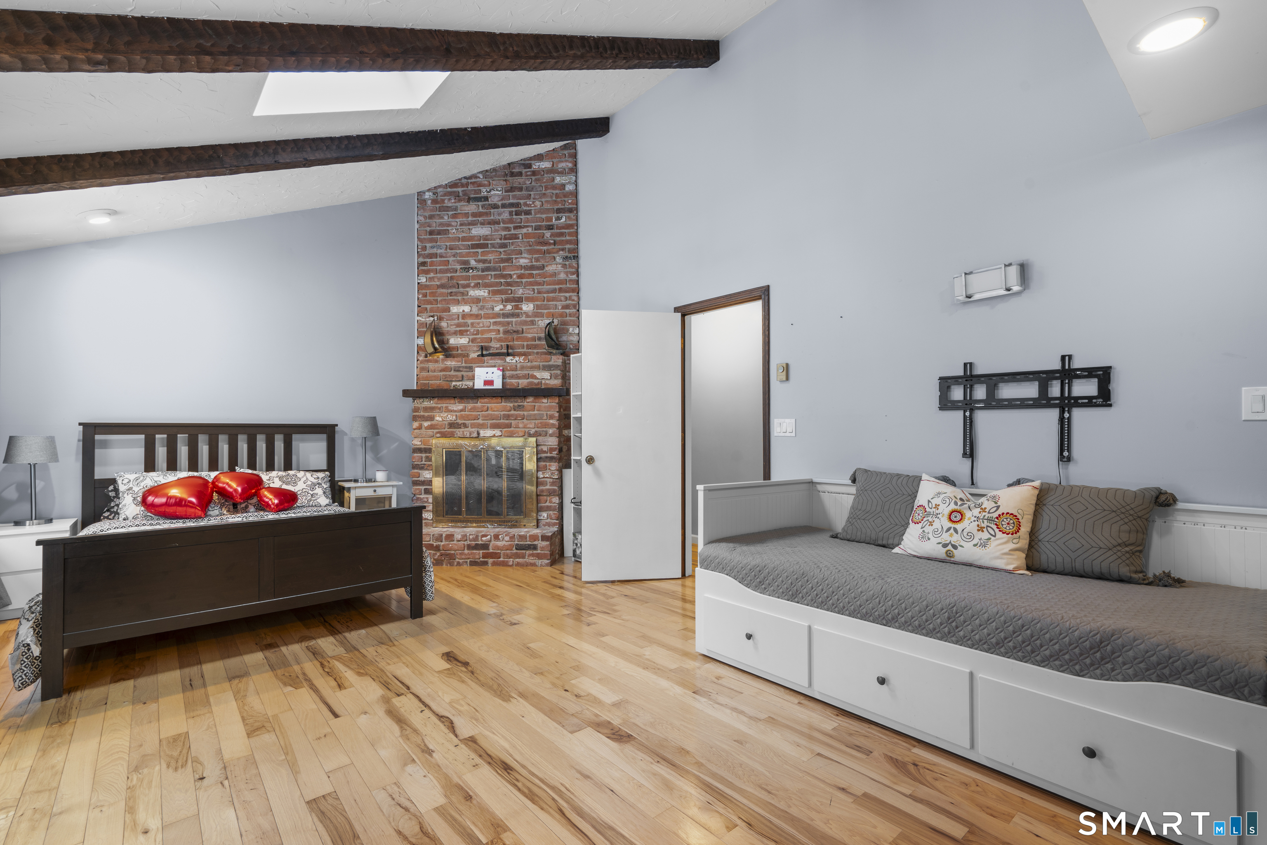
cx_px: 634
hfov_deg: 96.7
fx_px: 563
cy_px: 422
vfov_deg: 73.7
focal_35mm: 16
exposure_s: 4
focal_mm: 16
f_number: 9
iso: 250
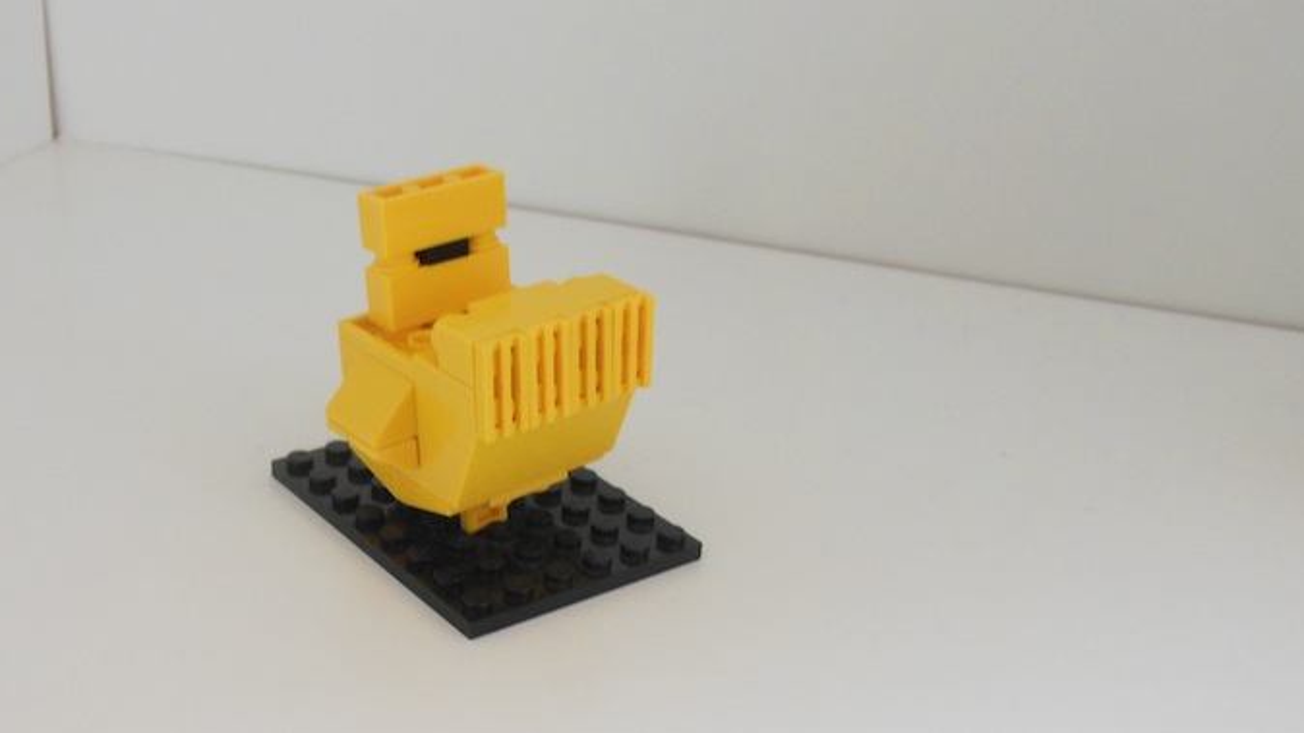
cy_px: 436
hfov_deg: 42.6
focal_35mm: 48
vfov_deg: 24.9
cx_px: 484
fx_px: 1660
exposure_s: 1/15
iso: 400
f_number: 3.5
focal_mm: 6
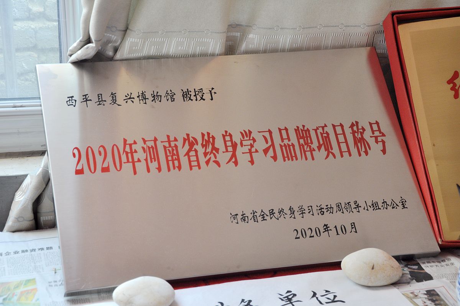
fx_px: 957
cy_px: 153
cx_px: 230
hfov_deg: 27.0
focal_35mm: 75
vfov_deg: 18.1
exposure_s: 1/40
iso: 500
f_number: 5
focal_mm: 50
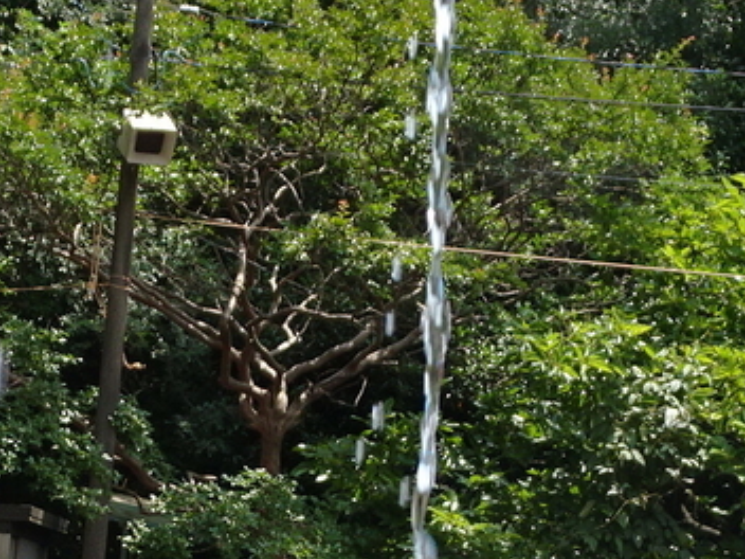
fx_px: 3379
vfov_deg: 9.1
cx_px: -99
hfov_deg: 12.3
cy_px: 913
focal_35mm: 157
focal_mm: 7.87
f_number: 4.5
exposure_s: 1/250
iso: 80
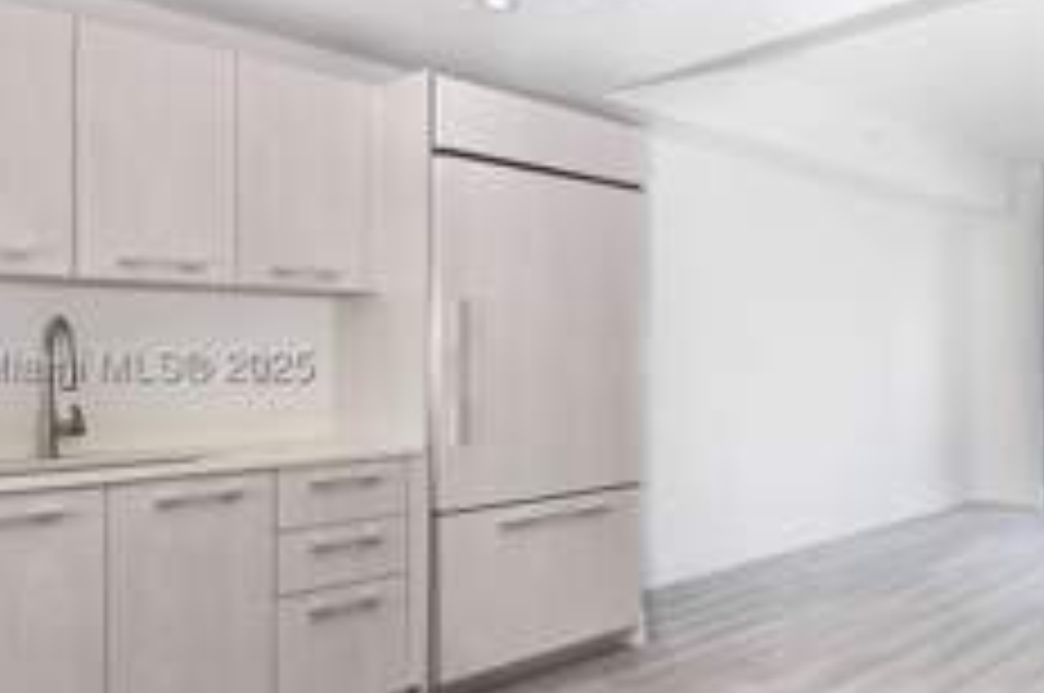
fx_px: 840
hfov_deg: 60.3
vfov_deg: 44.8
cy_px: 371
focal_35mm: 29
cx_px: 783
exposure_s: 1/250
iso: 800
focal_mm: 14
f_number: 5
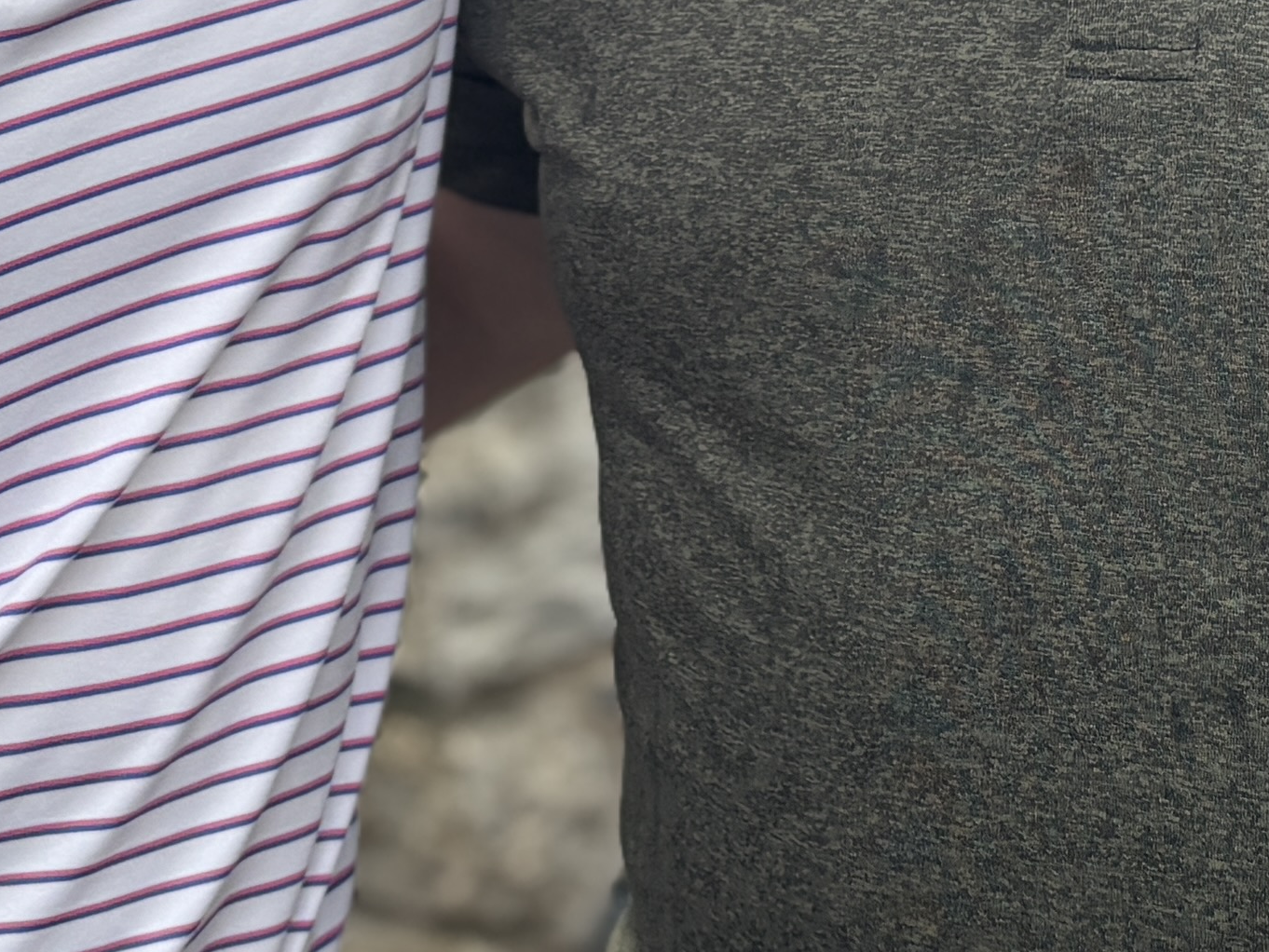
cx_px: 361
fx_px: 3997
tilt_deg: -6.3
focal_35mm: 109
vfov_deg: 12.8
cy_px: -510
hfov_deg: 18.0
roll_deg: +0.8
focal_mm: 5.96
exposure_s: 1/361
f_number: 1.6
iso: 50
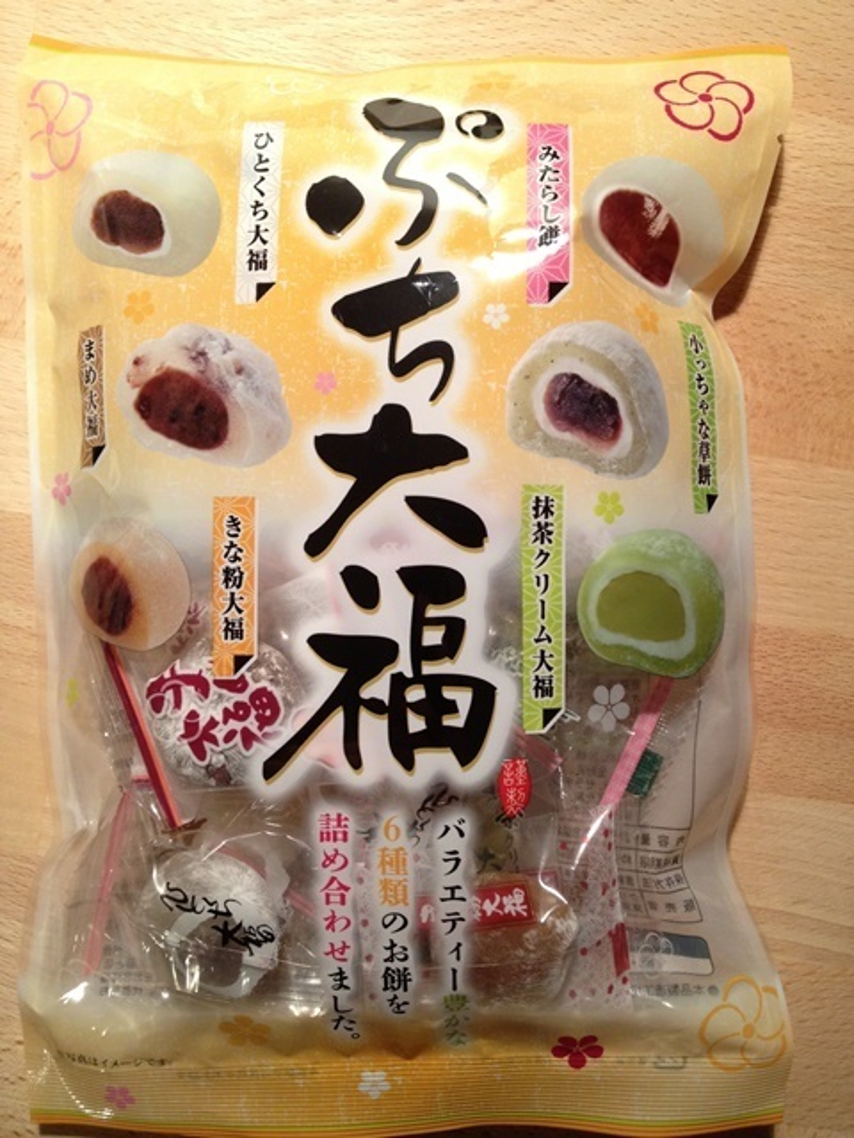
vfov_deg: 52.6
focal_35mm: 35
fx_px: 1151
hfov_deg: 40.7
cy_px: 569
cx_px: 427
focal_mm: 4.28
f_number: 2.4
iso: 160
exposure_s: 1/20
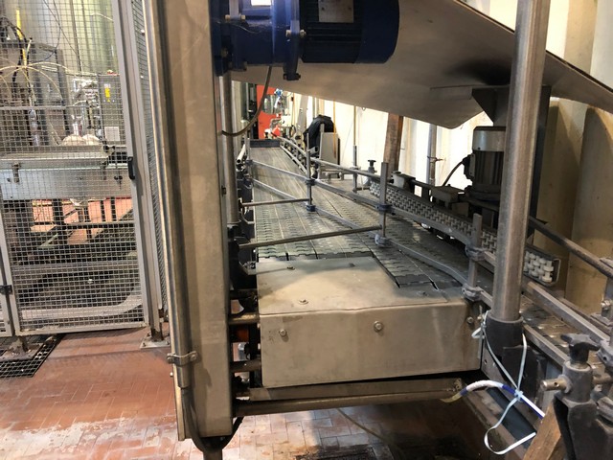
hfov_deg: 63.4
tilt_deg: -14.4
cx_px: 306
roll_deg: +0.8
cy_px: 230
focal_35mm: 28
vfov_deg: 49.7
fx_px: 496
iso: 100
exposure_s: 1/6
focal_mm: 4
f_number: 1.8
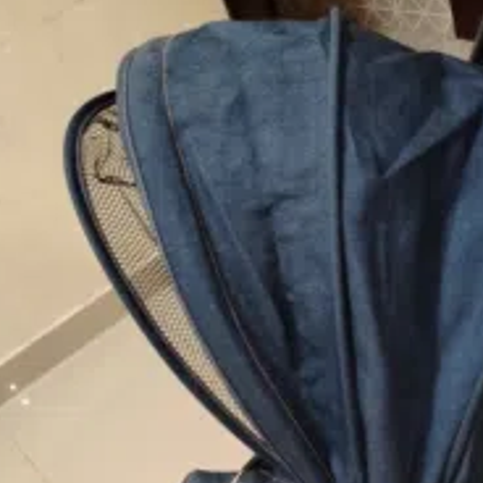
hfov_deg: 36.1
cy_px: 399
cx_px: 352
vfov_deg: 35.4
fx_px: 726
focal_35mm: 46
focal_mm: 5.25
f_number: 1.75
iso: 1734
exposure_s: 1/33.3
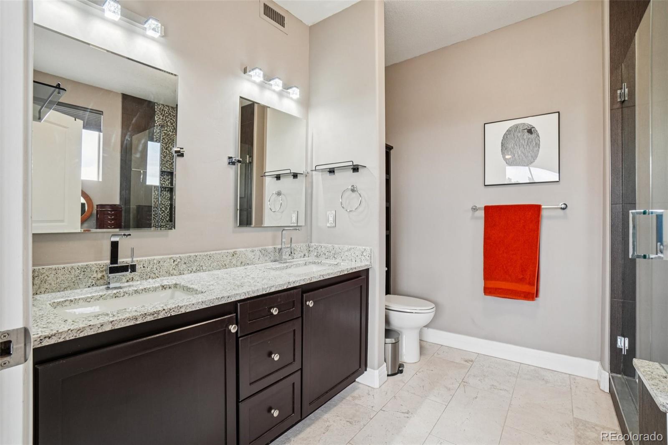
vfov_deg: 77.3
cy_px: 222
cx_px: 334
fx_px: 278
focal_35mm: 15
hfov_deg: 100.4
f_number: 8
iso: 400
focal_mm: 10
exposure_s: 1/25
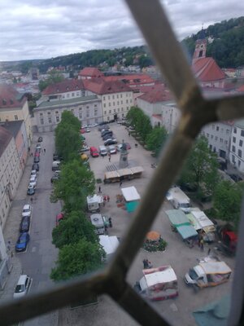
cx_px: 122
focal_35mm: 27
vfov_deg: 65.3
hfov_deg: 51.4
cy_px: 163
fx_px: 254
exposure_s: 1/734
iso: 50
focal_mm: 3.95
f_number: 1.8
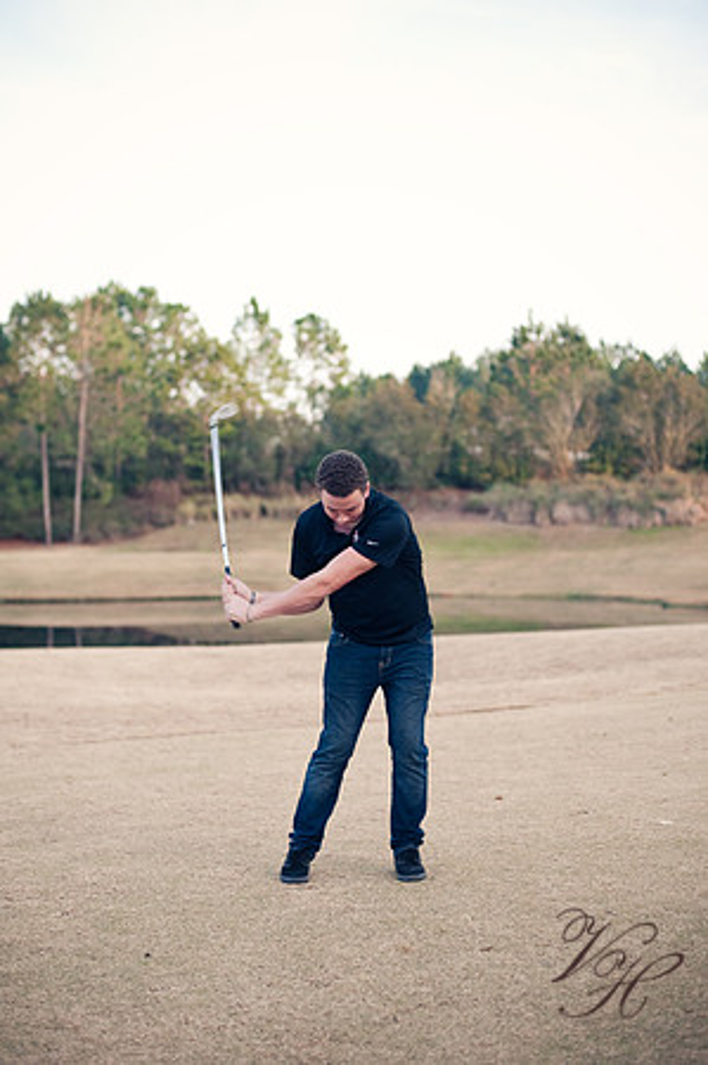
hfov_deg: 26.9
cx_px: 354
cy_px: 532
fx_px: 1478
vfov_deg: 39.6
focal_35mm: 50
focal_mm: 50
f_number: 2.2
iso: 200
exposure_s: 1/500
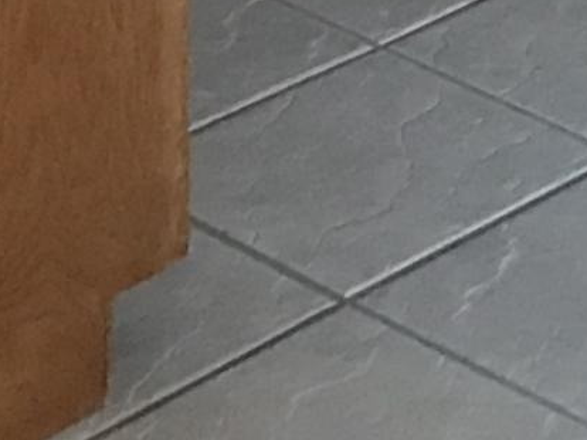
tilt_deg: -9.5
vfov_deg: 6.4
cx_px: 1212
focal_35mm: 203
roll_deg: -2.4
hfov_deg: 9.1
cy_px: -1052
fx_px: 3440
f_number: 1.8
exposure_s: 1/15
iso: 100
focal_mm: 3.99
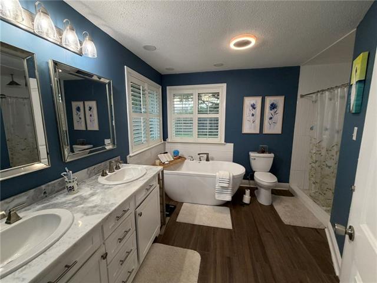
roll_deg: +0.2
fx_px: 152
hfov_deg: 102.1
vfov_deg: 85.7
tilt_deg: -8.9
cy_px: 142
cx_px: 188
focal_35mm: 14
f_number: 2.2
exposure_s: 1/60
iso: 200
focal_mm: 2.22
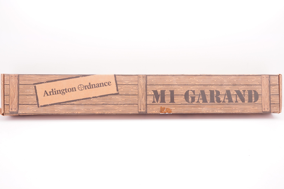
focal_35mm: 33
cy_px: 94
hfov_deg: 57.3
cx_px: 142
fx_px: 260
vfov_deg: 39.9
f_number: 5.6
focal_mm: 22
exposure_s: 1/125
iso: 800
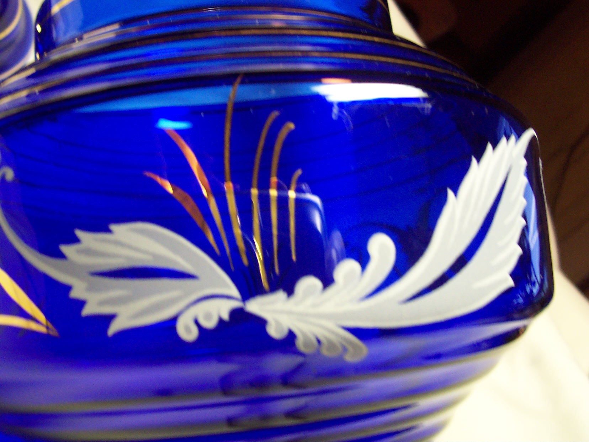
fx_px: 630
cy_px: 221
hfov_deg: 50.1
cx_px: 294
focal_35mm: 37
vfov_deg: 38.7
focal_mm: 5.6
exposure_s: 1/20
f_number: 2.8
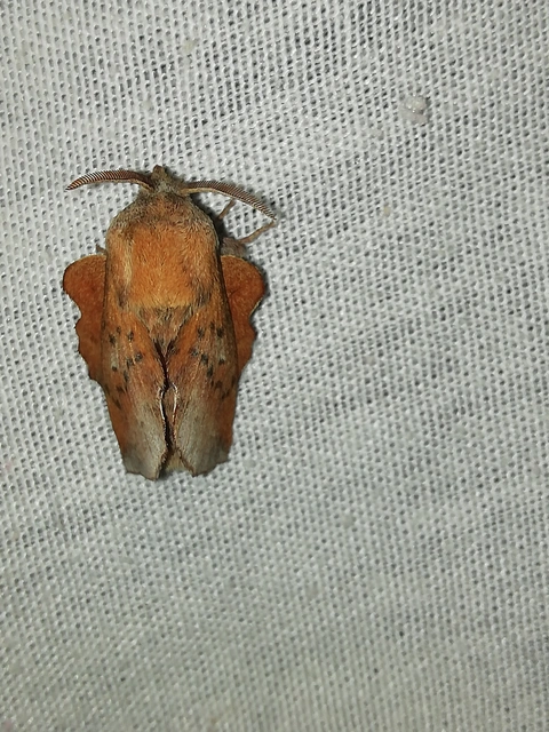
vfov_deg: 32.7
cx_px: 274
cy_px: 366
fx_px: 1248
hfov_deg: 24.8
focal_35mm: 59
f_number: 2.2
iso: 50
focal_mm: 3.46
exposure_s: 1/116
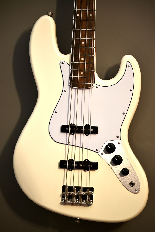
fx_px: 678
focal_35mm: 105
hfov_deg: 13.0
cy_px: 116
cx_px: 78
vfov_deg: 19.5
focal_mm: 105
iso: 200
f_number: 2.8
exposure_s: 1/5
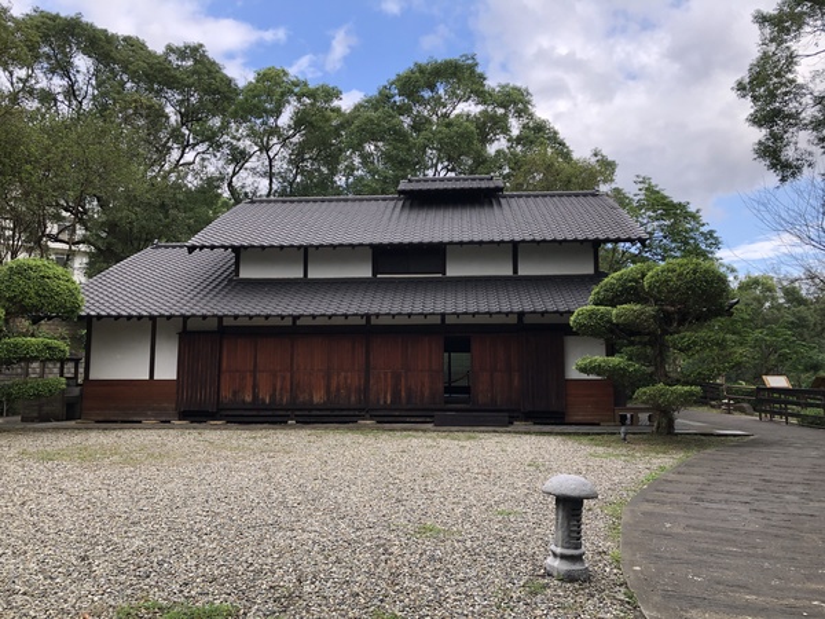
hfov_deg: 63.4
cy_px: 310
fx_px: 667
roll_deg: +0.3
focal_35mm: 28
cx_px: 412
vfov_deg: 49.7
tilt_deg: +6.8
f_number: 1.8
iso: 20
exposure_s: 1/312
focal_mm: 3.99
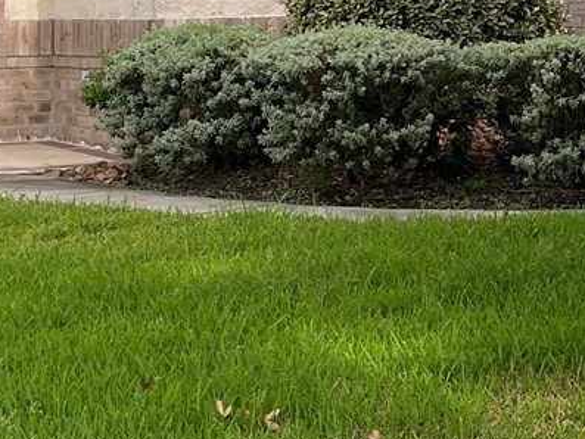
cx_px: 603
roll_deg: +0.4
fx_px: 2181
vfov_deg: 11.3
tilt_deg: +1.8
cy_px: -94
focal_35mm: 129
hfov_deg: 15.0
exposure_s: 1/581
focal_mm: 5.1
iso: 32
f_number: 1.6
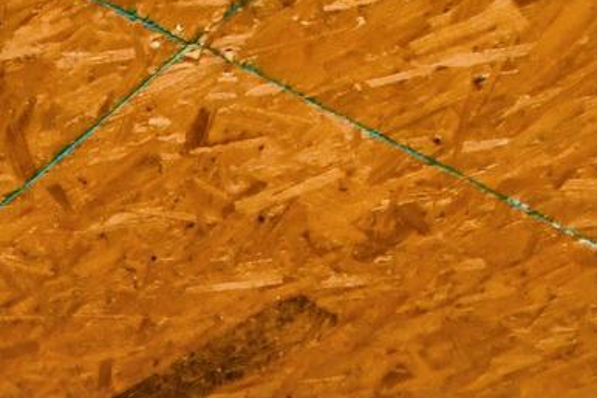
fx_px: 1409
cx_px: 173
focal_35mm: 85
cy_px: 1049
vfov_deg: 11.9
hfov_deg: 23.7
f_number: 3.5
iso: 1000
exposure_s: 1/30
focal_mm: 11
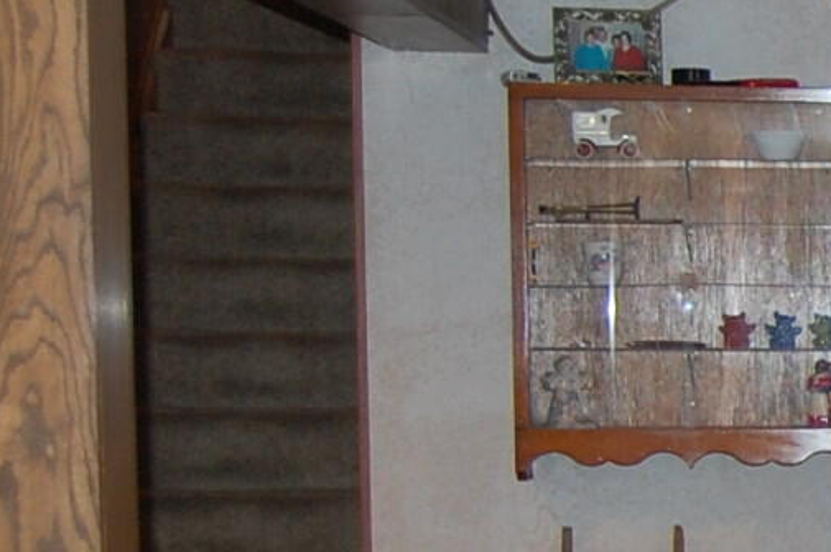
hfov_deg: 11.6
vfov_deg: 8.8
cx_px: 1800
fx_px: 3555
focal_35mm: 154
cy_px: 664
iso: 400
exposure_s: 1/60
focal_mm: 23
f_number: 3.8
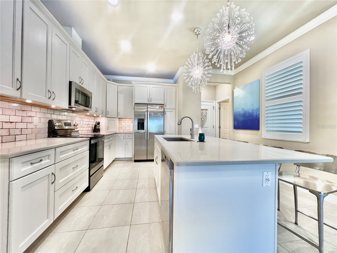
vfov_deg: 89.9
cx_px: 168
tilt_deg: -0.8
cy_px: 126
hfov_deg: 106.2
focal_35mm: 13
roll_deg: -0.3
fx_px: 127
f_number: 1.8
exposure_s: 1/120
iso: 160
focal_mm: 1.57
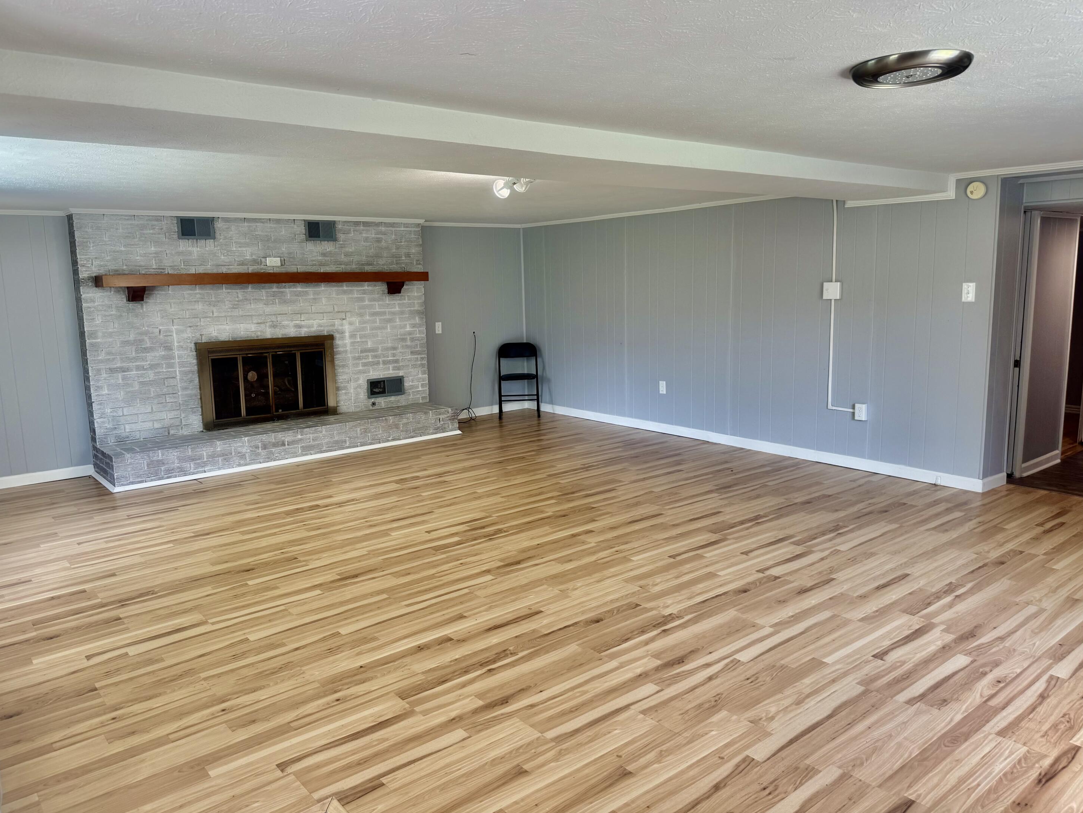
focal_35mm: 25
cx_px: 520
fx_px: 782
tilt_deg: -8.5
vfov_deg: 54.9
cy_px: 393
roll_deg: +0.6
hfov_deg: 69.4
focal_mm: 6.76
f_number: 1.78
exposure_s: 1/121
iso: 80
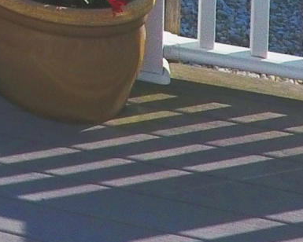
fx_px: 1363
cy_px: -547
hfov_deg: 9.9
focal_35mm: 152
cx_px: -577
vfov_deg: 8.2
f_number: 2.8
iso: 100
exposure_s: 1/2463
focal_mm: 3.61
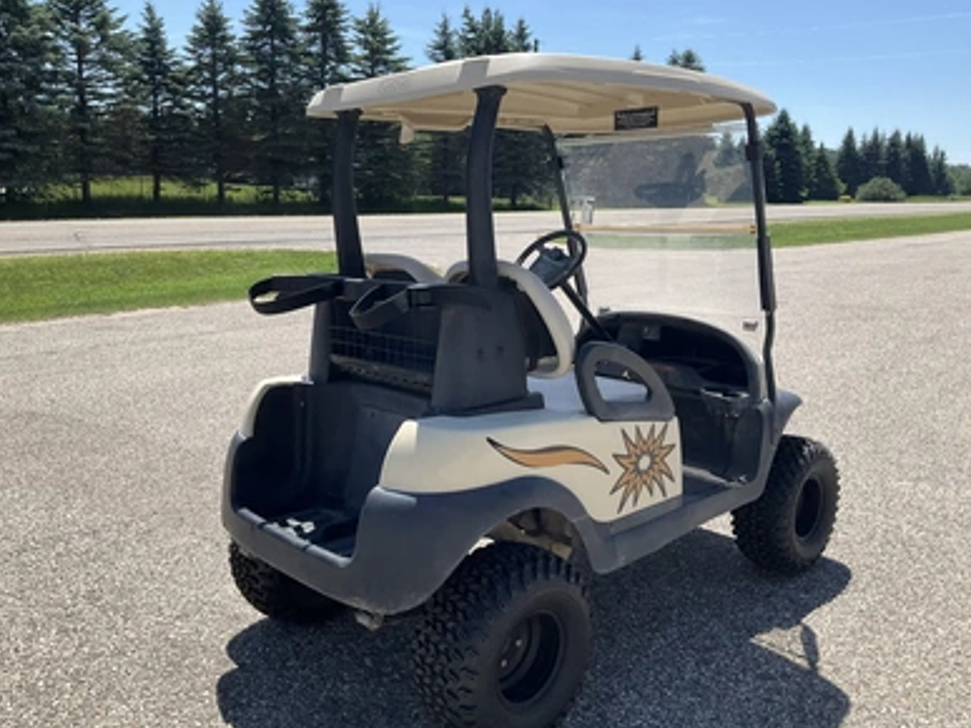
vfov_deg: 46.8
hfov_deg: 60.0
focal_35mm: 30
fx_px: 841
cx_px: 482
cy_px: 372
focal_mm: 3
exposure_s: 1/1311
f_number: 1.8
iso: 25
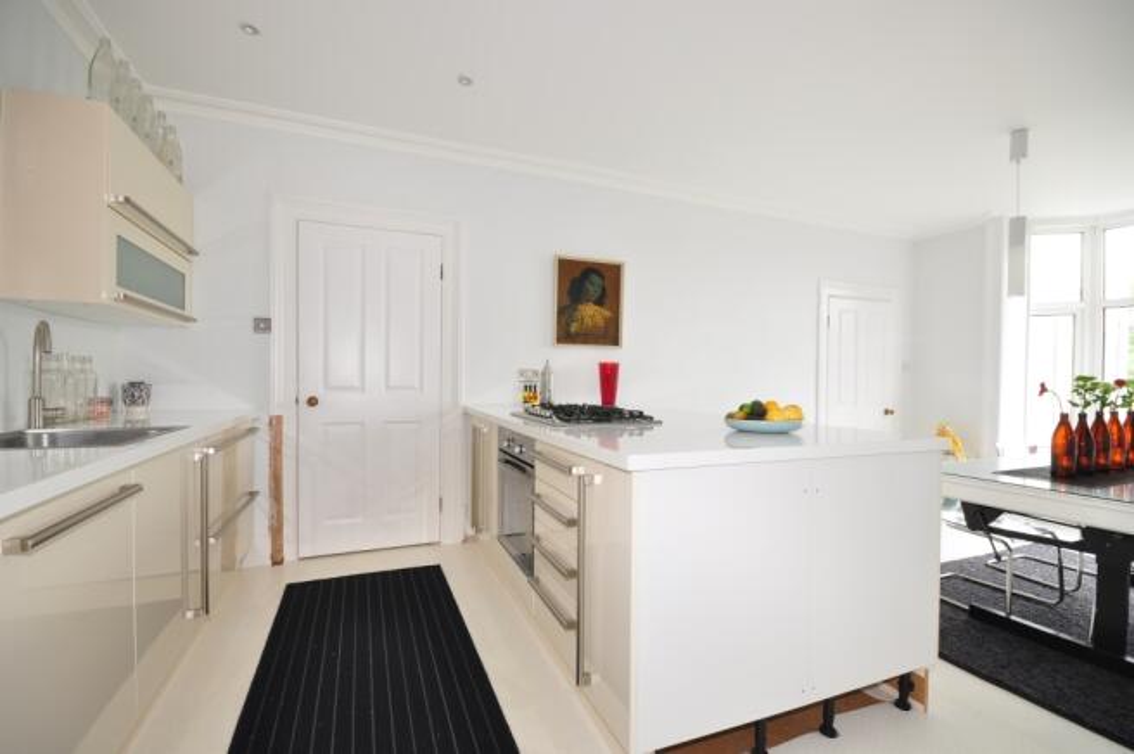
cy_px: 377
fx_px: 472
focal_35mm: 15
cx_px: 567
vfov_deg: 77.2
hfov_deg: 100.4
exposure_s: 1/2.5
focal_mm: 10
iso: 200
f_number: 10
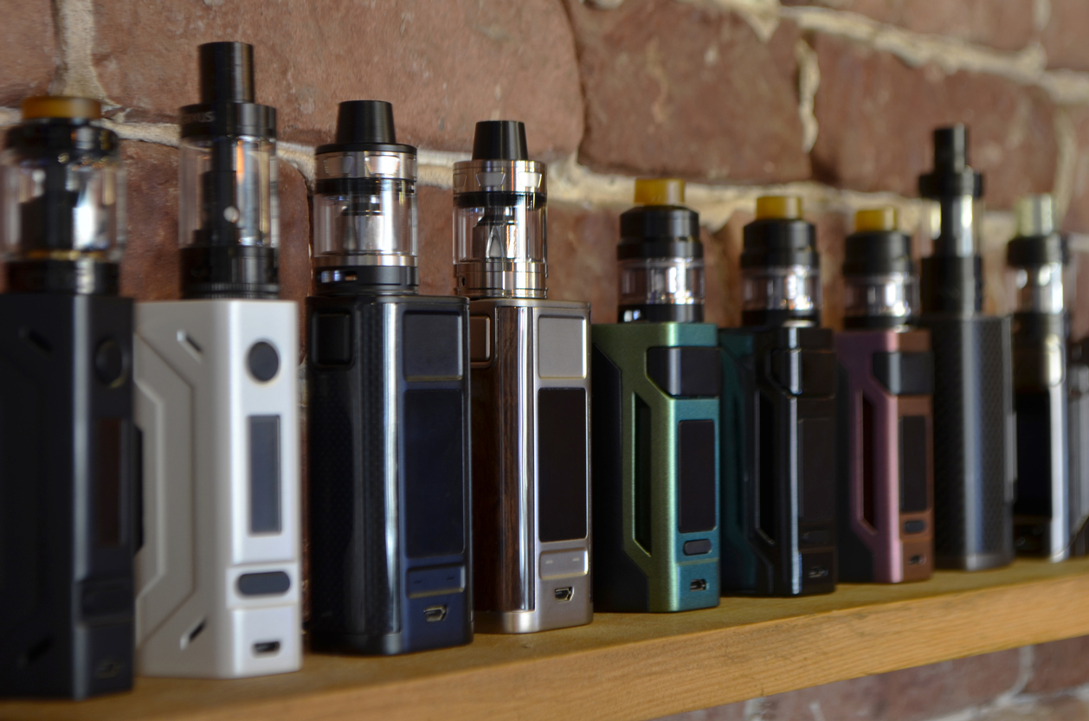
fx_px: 2490
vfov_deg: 16.5
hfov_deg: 24.7
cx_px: 544
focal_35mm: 82
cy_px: 360
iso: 100
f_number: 5.6
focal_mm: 55
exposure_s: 1/2.5
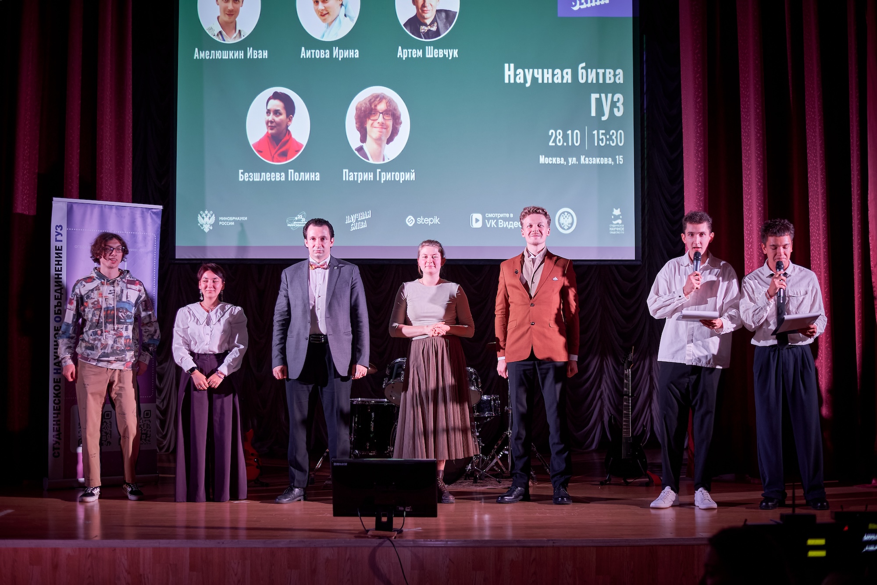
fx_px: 1218
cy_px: 292
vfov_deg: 27.0
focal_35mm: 50
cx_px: 438
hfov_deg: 39.6
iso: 500
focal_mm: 50
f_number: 2.5
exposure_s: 1/125
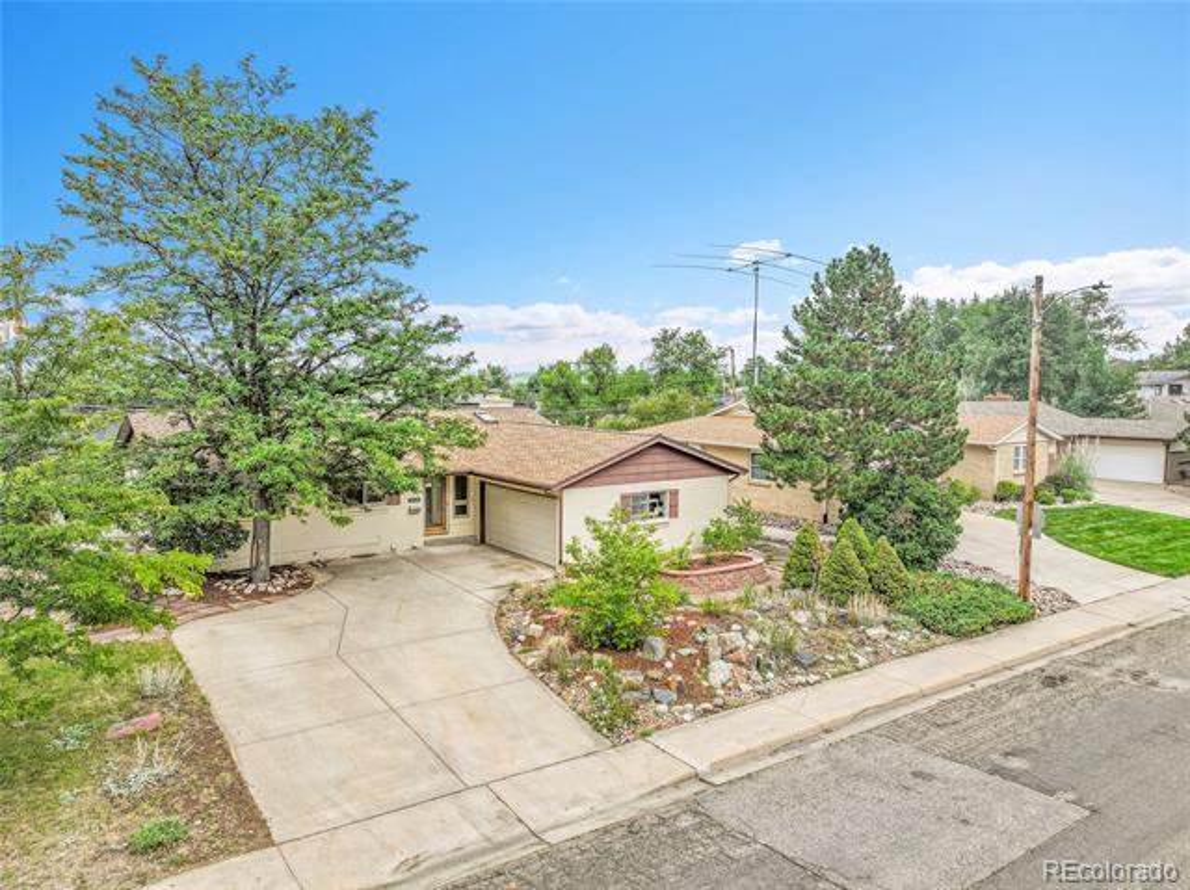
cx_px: 595
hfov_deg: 71.6
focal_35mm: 24
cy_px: 445
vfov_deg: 56.8
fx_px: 824
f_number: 2.8
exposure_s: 1/1600
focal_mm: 12.29
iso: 160
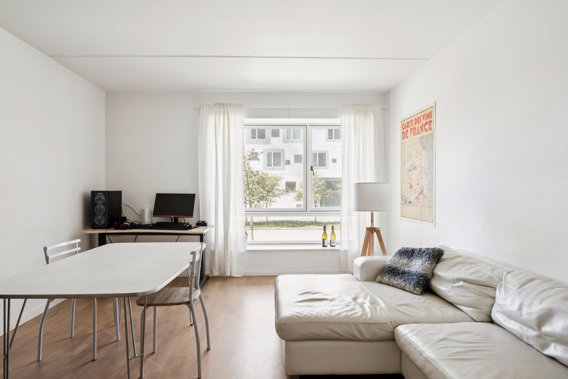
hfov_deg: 81.2
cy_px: 190
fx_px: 331
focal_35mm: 21
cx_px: 284
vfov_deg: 59.5
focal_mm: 21
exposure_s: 1/40
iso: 640
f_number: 9
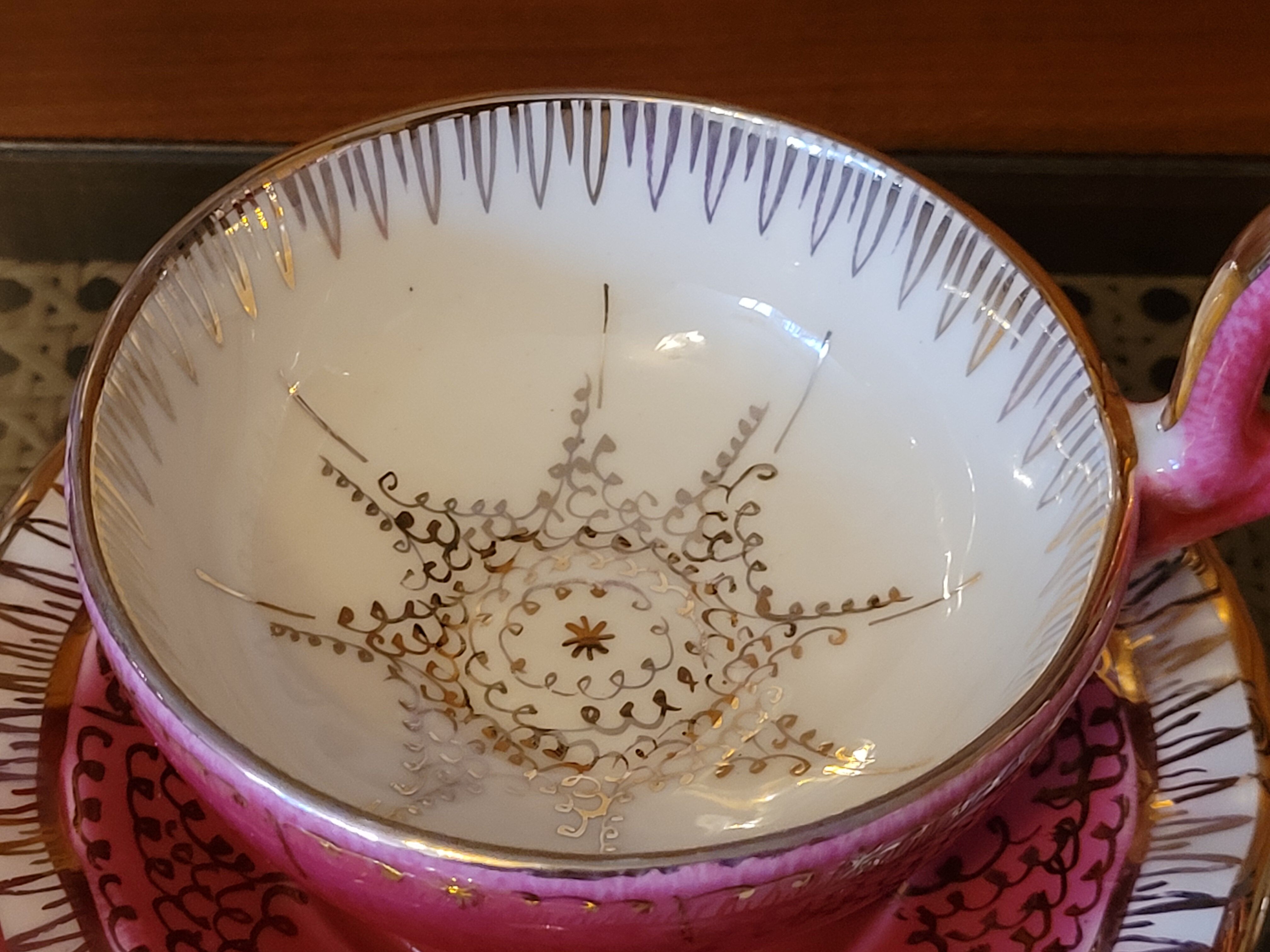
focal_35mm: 26
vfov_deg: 53.1
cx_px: 635
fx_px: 954
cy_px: 476
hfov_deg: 67.3
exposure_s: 1/50
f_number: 1.8
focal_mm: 5.4
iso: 400
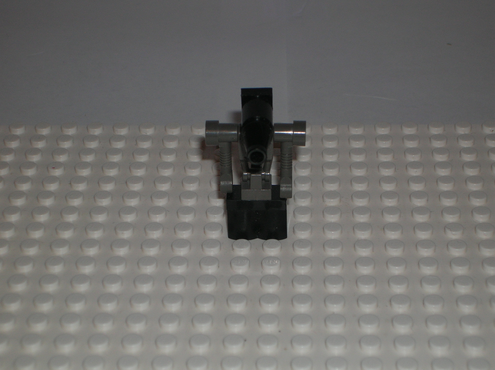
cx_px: 248
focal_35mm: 96
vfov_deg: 15.4
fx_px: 1372
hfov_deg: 20.5
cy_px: 185
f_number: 4.6
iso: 50
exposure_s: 1/60.1
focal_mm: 15.9
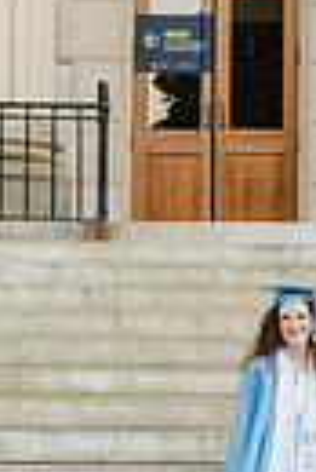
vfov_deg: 11.9
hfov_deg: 7.9
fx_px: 2272
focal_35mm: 173
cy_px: 185
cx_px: 421
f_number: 2.5
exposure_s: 1/500
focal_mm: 50
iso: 200
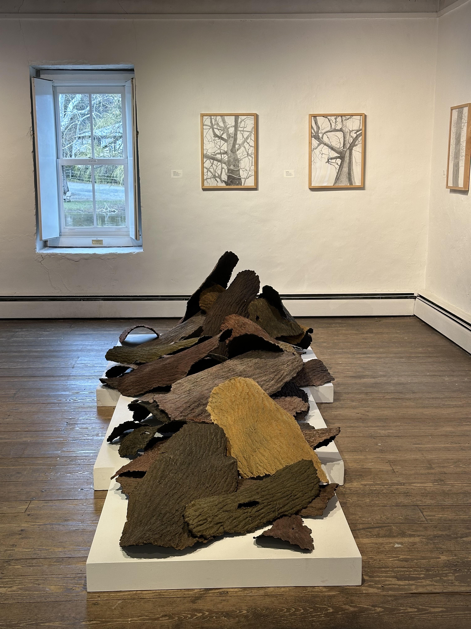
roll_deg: -0.3
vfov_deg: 39.7
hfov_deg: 30.3
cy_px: 314
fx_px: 871
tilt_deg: -8.9
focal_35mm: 48
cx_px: 236
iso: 80
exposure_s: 1/60
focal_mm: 6.86
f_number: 1.78
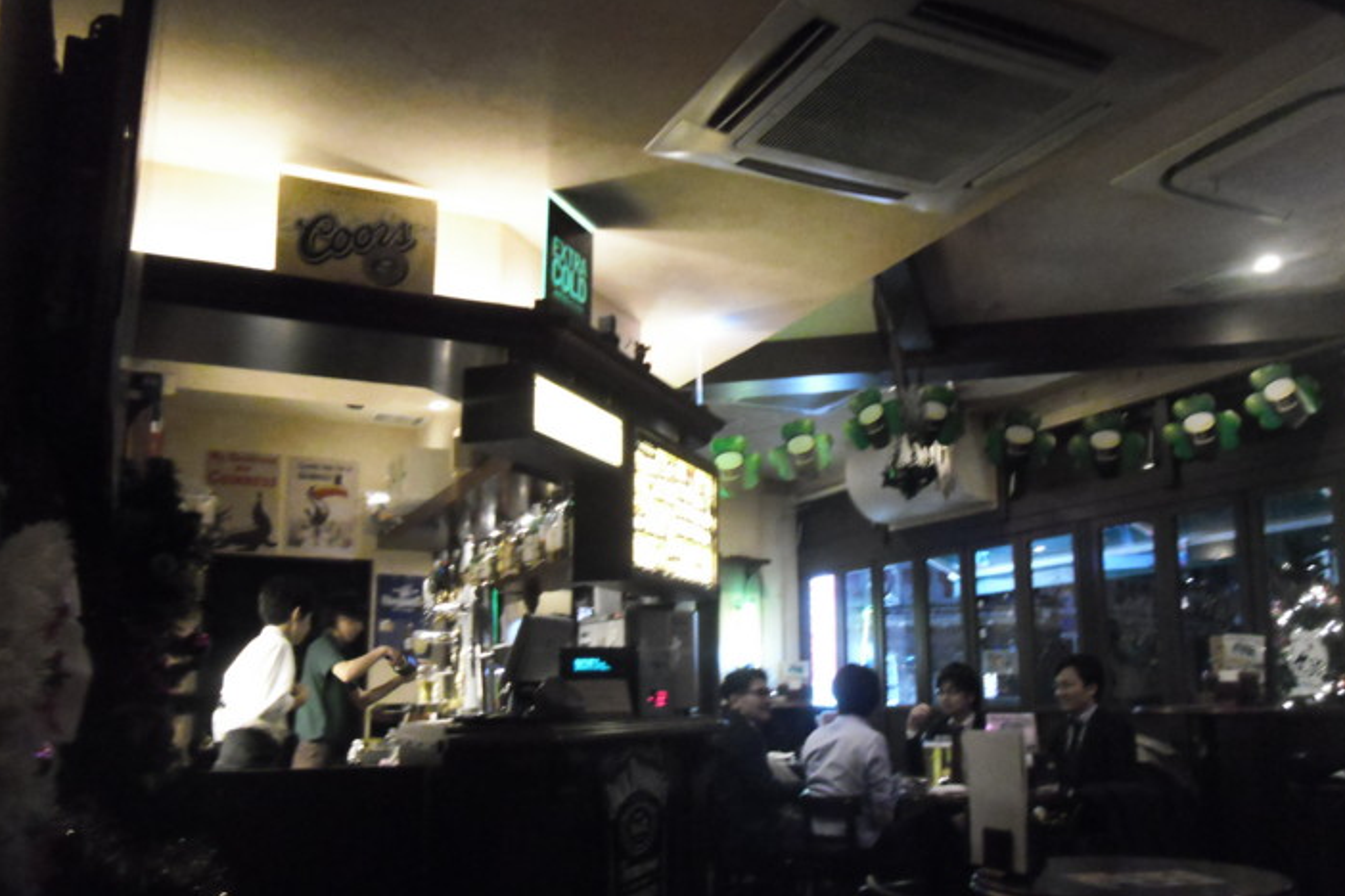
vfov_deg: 41.1
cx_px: 730
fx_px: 1195
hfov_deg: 58.6
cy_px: 477
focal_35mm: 32
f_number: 3.2
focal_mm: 4.9
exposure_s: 1/15
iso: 800
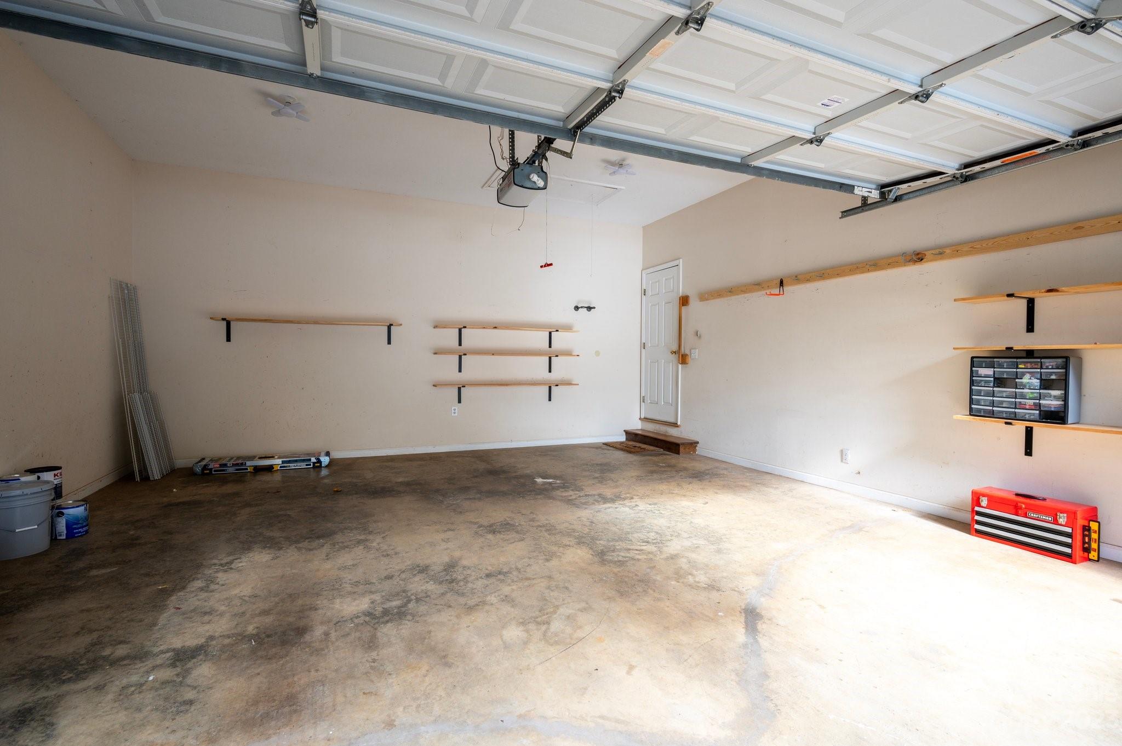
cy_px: 373
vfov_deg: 72.0
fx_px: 514
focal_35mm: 16
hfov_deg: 95.0
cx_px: 561
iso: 200
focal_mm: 16.5
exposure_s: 1/25
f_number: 8
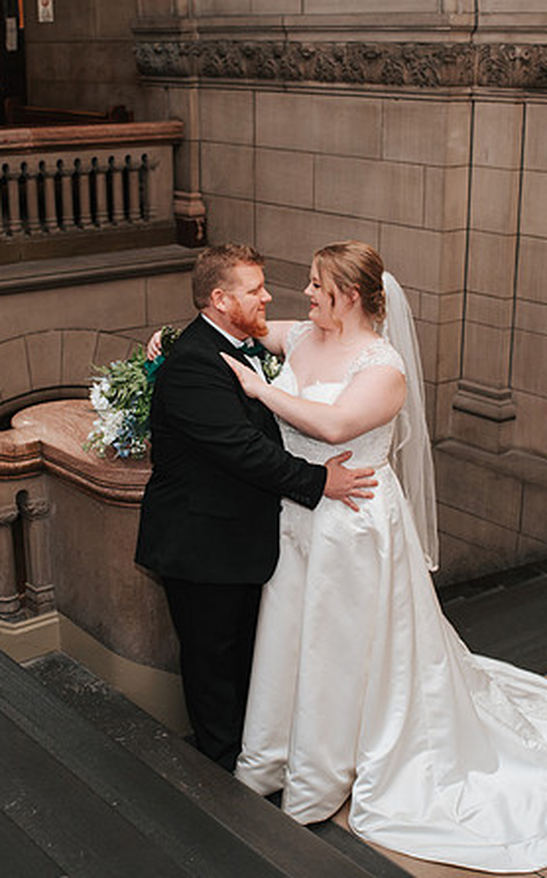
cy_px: 439
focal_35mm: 54
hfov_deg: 23.9
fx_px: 1291
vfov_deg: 37.6
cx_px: 253
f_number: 3.5
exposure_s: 1/200
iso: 1000
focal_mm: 35
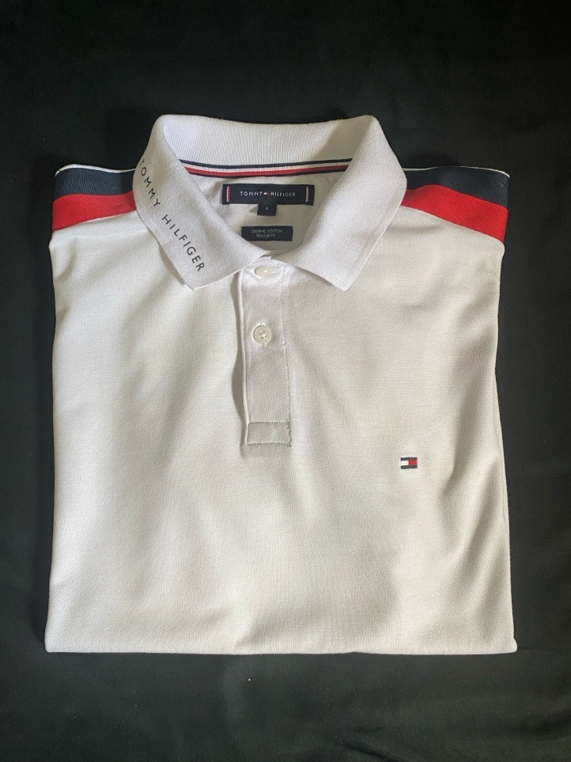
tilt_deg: -83.5
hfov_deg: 51.3
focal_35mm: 27
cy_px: 372
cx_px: 277
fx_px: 594
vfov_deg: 65.3
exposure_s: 1/89
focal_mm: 4.25
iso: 125
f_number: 1.8
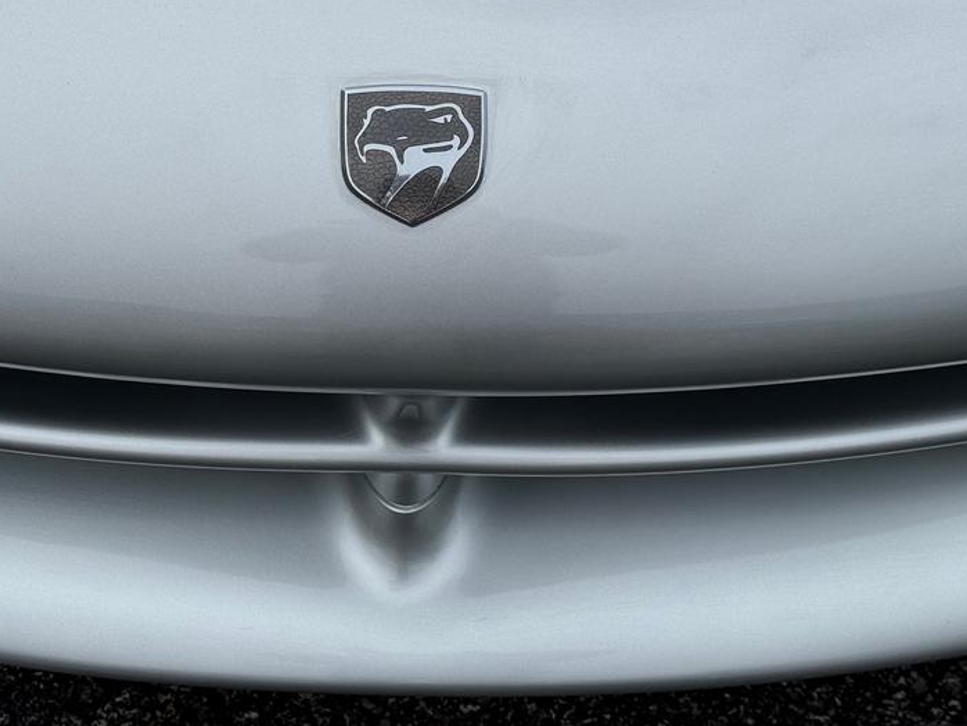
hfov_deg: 22.2
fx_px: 2459
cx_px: 387
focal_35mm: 88
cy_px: 229
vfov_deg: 16.7
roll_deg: -1.5
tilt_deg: -43.9
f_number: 1.78
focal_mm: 6.76
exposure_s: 1/3425
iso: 64
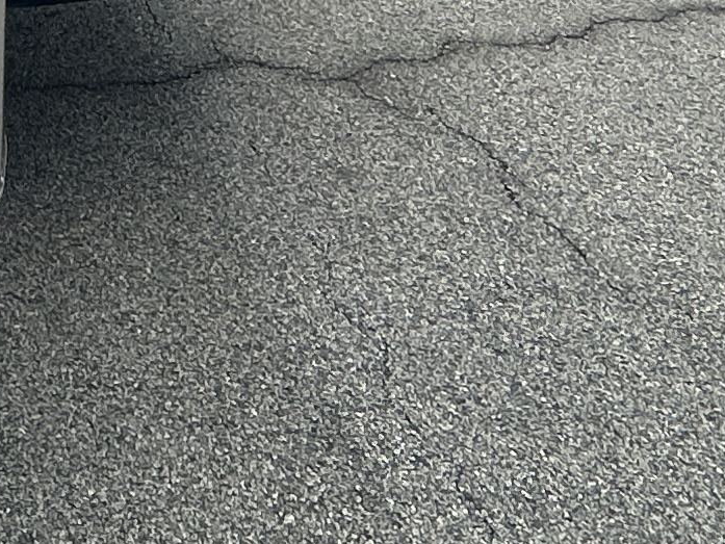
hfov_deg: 21.3
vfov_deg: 15.4
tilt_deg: -10.0
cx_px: -280
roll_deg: -1.6
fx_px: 1697
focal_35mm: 81
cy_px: -474
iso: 50
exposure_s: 1/1595
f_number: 2.2
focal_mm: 2.22
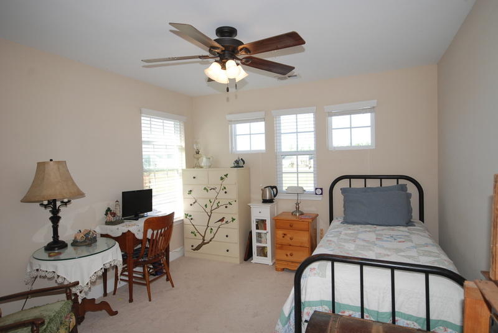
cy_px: 166
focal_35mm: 21
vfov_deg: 59.7
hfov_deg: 81.1
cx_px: 249
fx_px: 291
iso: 400
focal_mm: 14
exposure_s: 1/160
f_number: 6.3
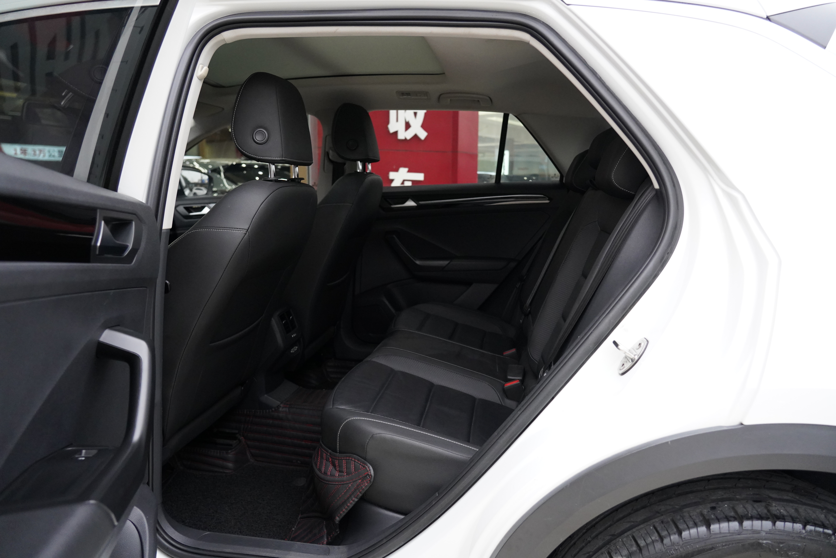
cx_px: 418
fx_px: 557
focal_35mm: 24
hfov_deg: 73.7
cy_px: 279
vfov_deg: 53.1
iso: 5000
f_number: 4
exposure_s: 1/160
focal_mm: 24
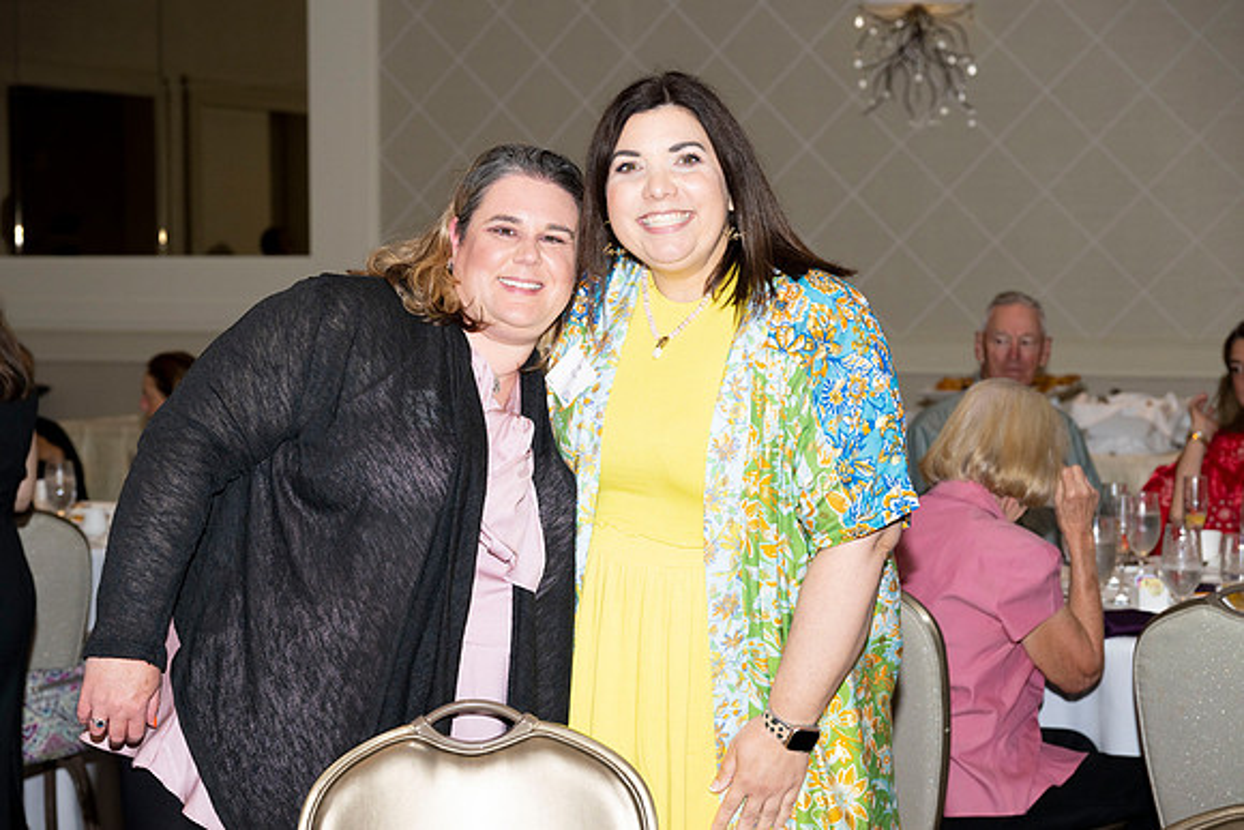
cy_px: 415
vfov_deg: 18.7
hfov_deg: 27.7
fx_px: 2523
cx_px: 622
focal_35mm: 73
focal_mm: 73
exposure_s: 1/200
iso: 800
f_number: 5.6
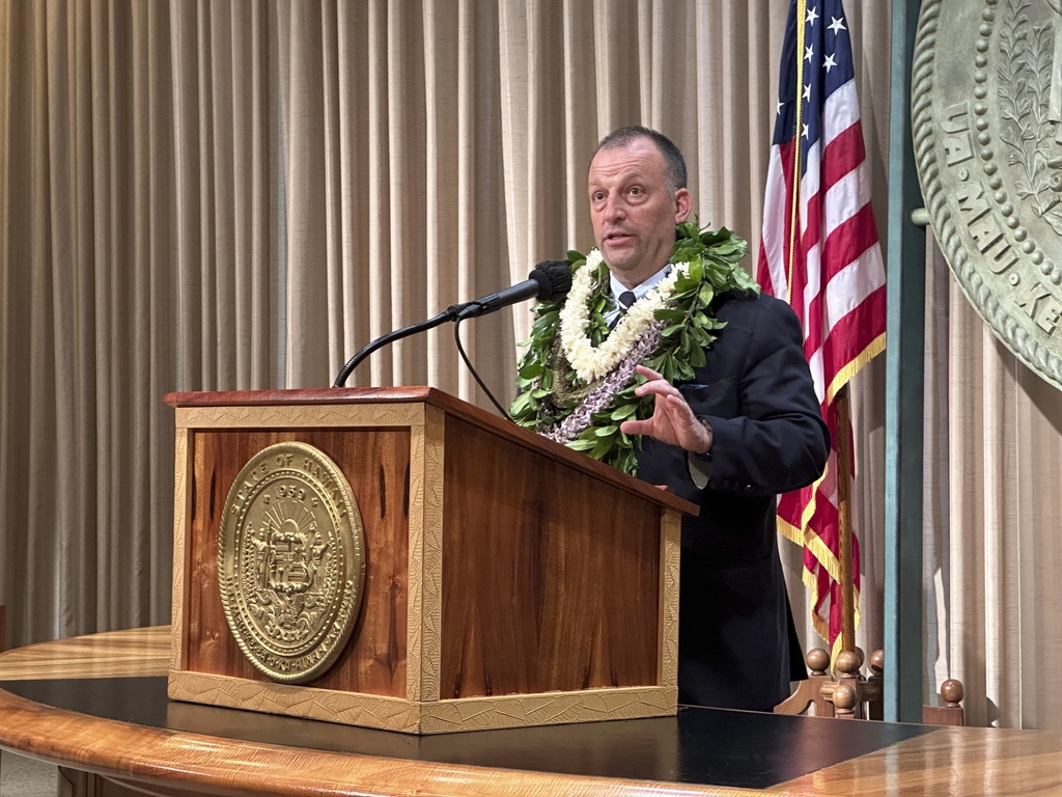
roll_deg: -1.3
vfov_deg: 19.1
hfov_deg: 25.3
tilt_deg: +1.6
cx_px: 531
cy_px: 398
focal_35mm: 77
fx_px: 2362
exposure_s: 1/60
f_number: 2.8
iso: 500
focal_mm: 9
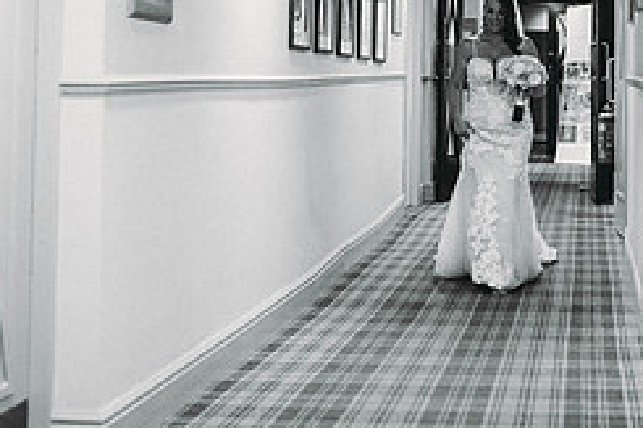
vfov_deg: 16.2
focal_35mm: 83
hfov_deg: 24.2
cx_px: 480
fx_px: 1481
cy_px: 38
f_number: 1.6
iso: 320
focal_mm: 35
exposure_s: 1/160
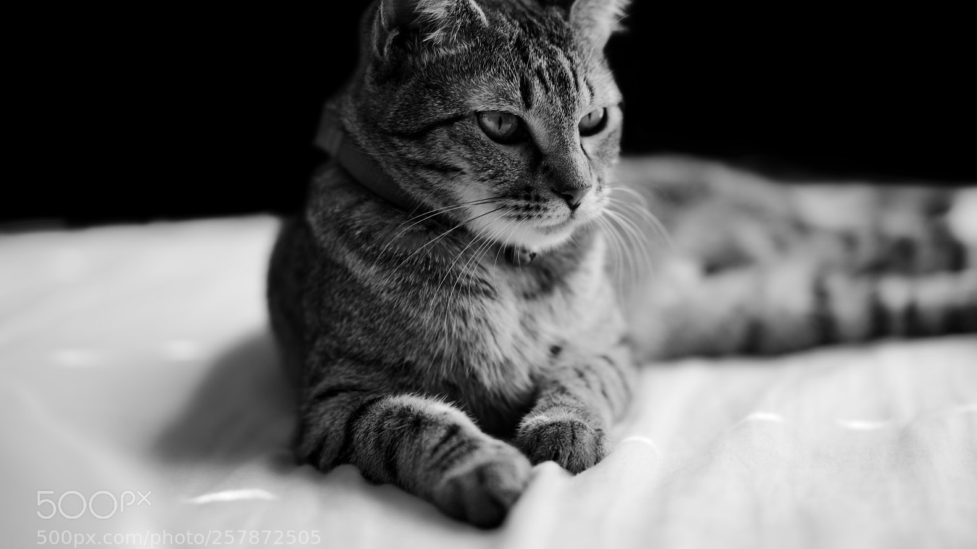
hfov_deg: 23.7
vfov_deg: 13.4
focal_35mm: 90
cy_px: 257
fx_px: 2331
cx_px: 492
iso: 100
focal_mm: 85
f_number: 2.8
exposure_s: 1/125
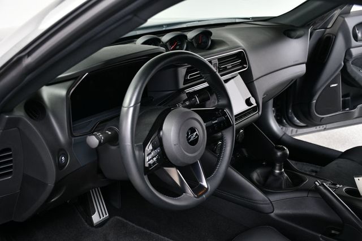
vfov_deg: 33.4
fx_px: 402
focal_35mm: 40
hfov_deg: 48.5
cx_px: 181
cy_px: 120
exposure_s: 1/160
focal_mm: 27
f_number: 4
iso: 100
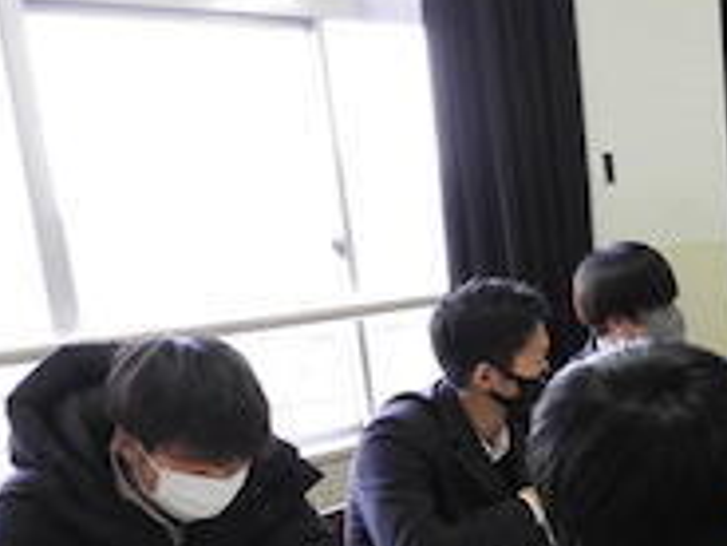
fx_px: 1281
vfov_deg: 23.5
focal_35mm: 61
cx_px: 743
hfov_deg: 29.4
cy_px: 475
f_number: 3.5
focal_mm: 5
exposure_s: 1/30
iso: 400
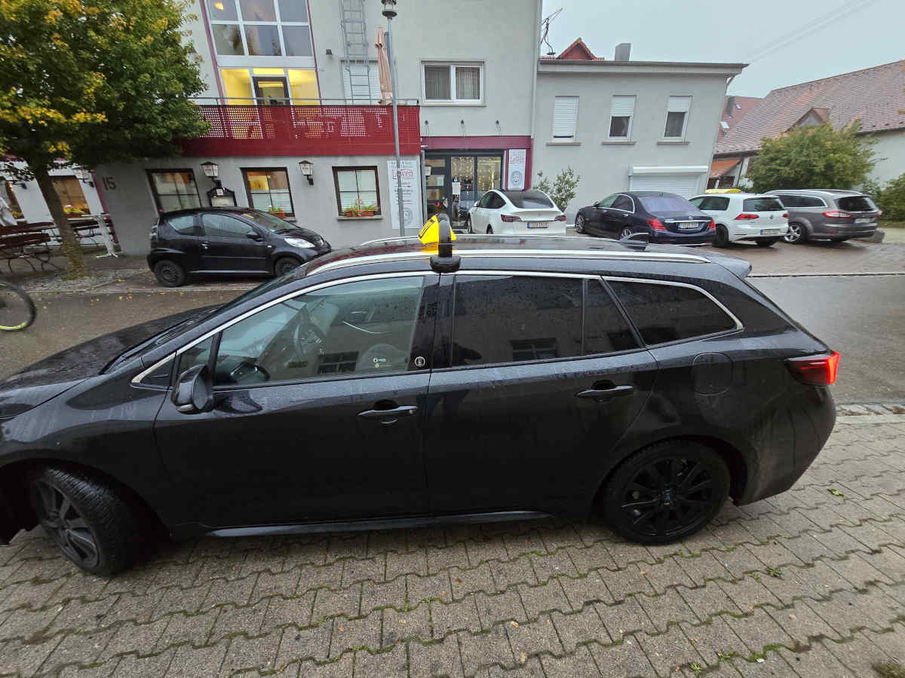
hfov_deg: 106.2
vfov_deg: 89.9
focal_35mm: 13
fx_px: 340
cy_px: 339
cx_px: 452
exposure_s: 1/50
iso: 320
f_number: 2.2
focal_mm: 2.2
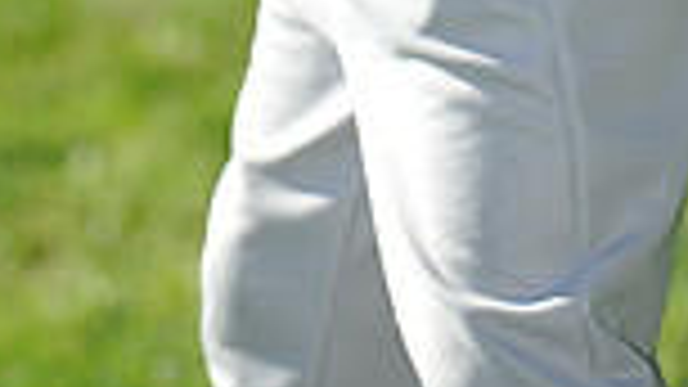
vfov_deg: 2.1
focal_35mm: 576
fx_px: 10506
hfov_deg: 3.8
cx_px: 342
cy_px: -765
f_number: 4
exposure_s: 1/1250
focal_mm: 145
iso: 200
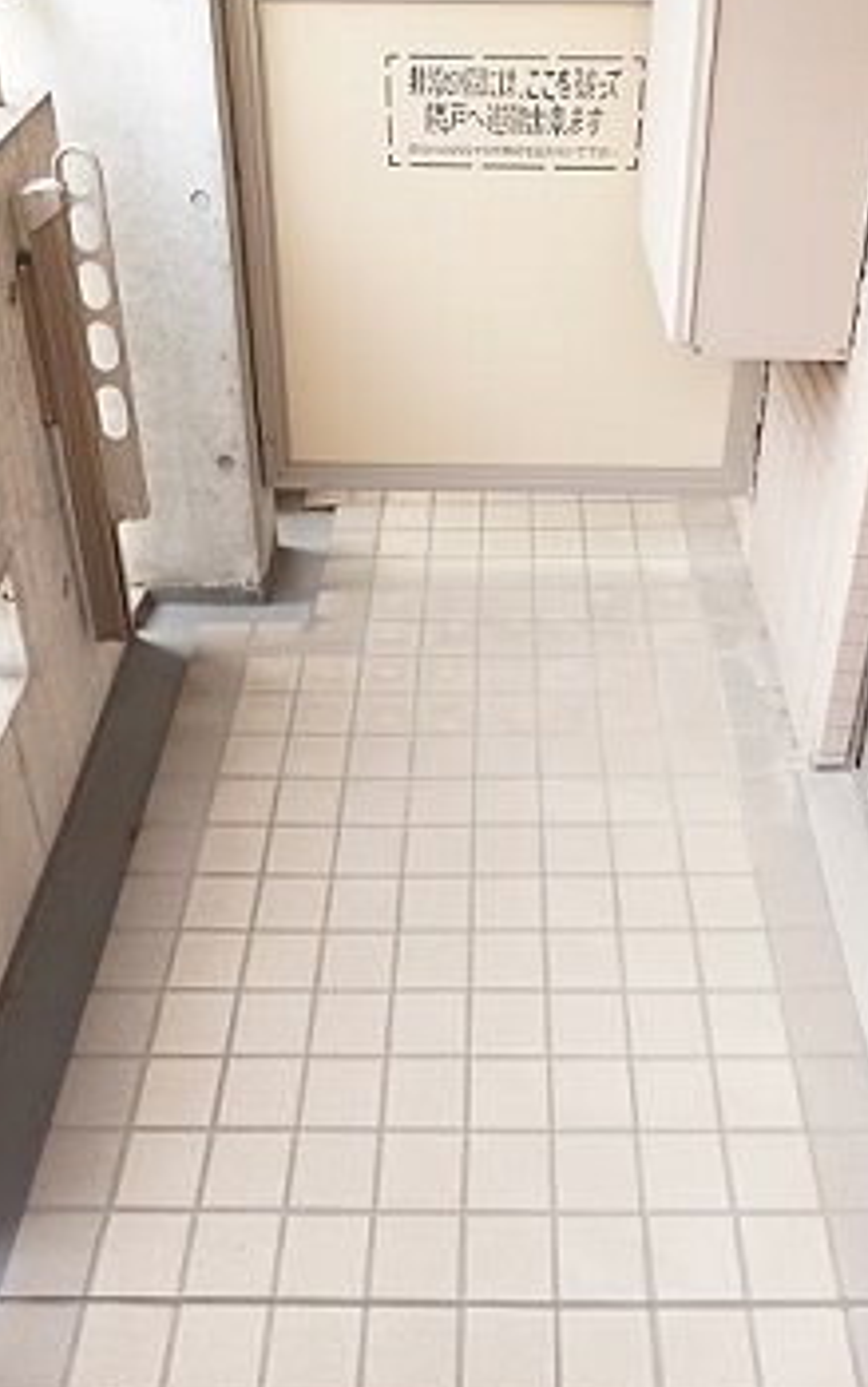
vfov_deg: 50.8
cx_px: 472
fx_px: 1427
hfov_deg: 33.8
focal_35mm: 38
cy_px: 448
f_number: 4
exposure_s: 1/160
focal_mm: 17
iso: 1000
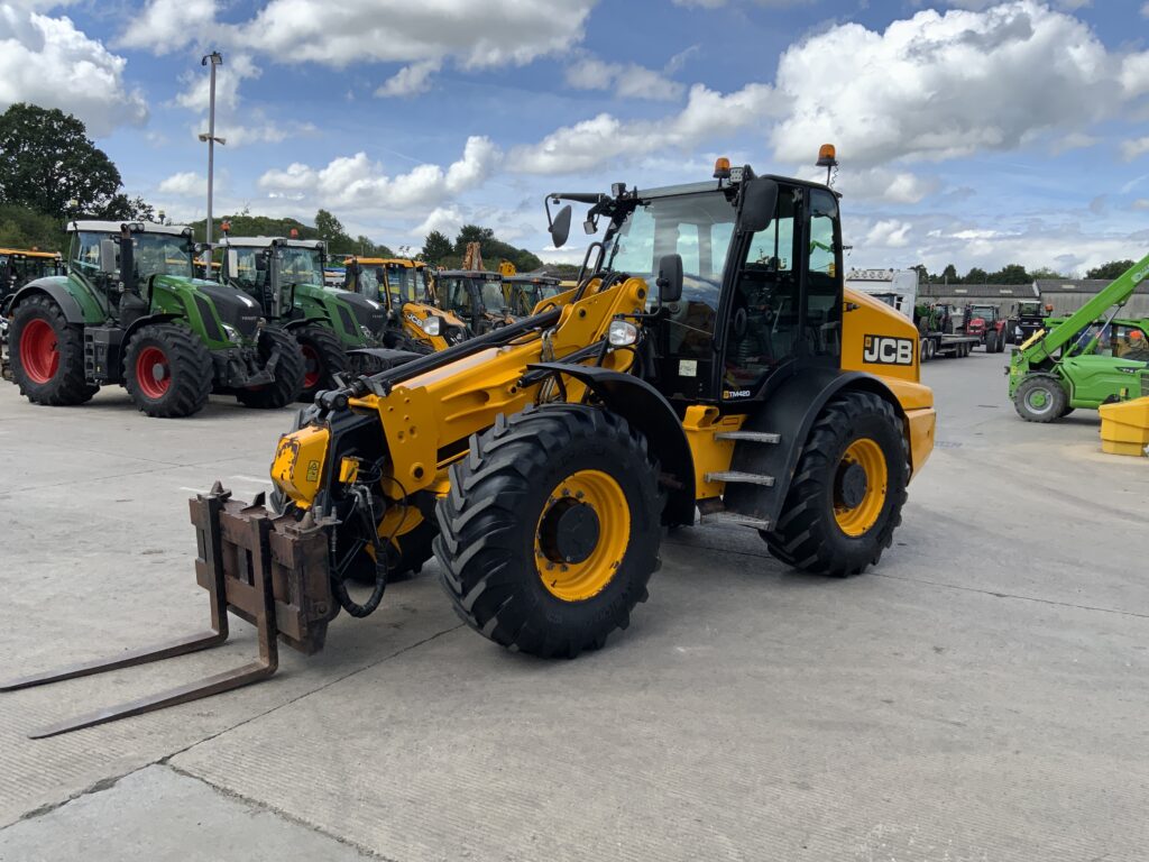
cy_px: 431
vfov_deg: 48.2
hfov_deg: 61.7
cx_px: 574
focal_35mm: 29
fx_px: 963
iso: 16
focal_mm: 3
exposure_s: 1/1490
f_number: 1.8
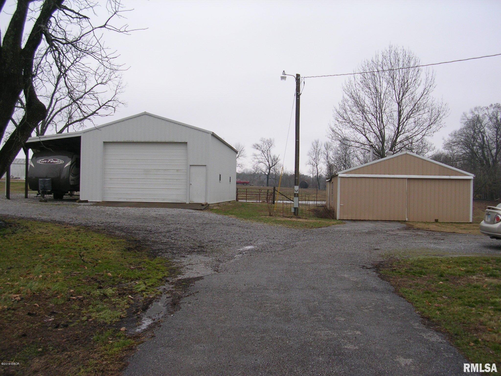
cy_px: 188
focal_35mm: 38
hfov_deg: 49.0
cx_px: 250
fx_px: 550
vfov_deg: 37.7
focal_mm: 5.8
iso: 50
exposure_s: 1/200
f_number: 2.8
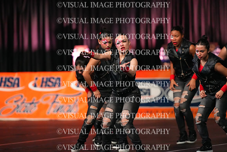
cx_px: 114
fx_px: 1892
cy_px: 76
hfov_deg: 6.9
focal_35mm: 300
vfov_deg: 4.6
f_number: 3.5
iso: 16000
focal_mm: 300
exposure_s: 1/1250
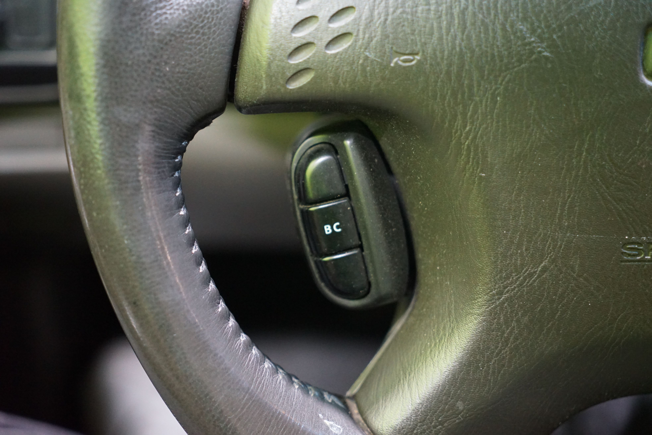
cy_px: 218
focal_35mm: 59
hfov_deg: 33.9
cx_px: 326
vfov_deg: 23.0
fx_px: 1068
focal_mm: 59
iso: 5000
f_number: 4
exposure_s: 1/25
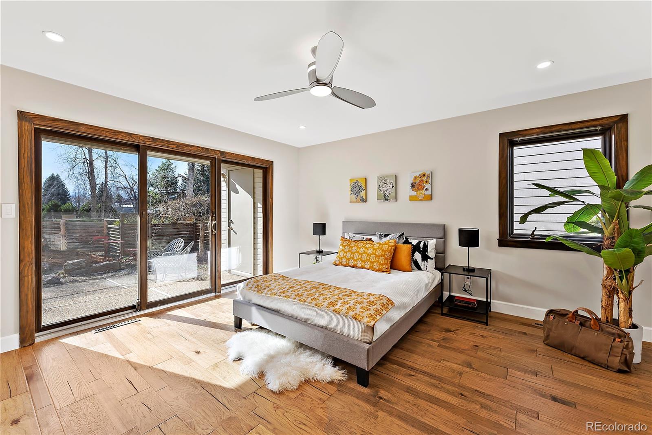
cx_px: 326
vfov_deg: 81.3
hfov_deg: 104.2
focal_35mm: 14
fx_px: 254
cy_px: 218
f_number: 8
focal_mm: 14
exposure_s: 1/5
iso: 80
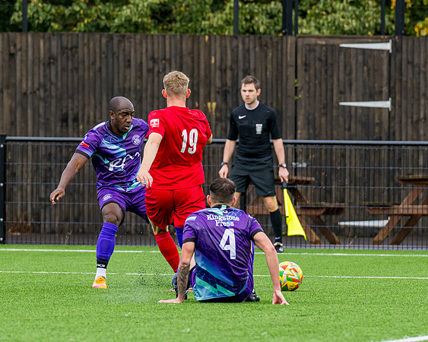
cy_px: 185
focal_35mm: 534
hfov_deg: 3.6
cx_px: 147
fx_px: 6764
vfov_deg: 2.9
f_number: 4
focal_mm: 200
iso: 400
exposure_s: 1/1000
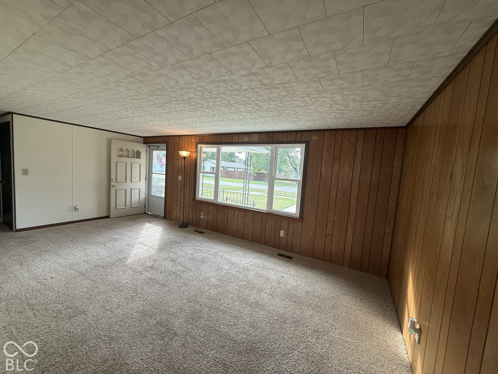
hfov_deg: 102.1
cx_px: 249
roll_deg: -3.8
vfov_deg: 85.7
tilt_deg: -4.5
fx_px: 201
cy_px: 187
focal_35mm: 14
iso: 80
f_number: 2.2
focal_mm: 2.22
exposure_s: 1/120
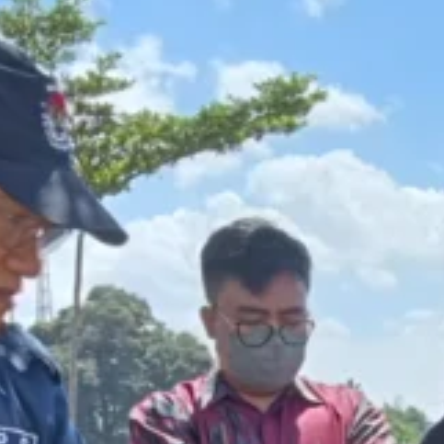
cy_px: 756
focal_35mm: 123
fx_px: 1785
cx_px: 494
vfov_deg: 13.0
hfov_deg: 13.9
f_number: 2.2
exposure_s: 1/439
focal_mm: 3.46
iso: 100
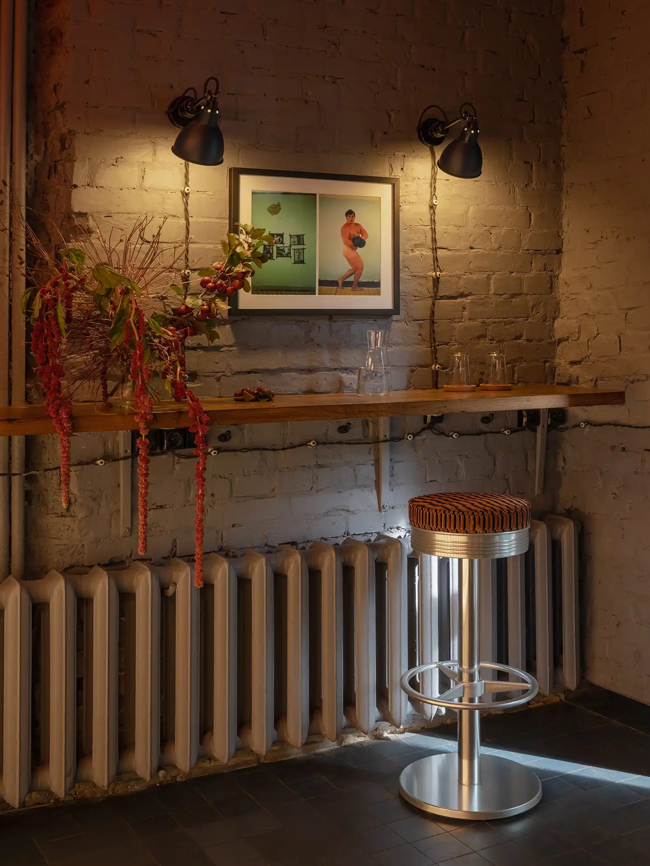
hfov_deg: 38.2
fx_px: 940
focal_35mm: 38
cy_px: 419
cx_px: 326
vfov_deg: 49.5
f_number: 8
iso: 320
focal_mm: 34.5
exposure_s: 1/60
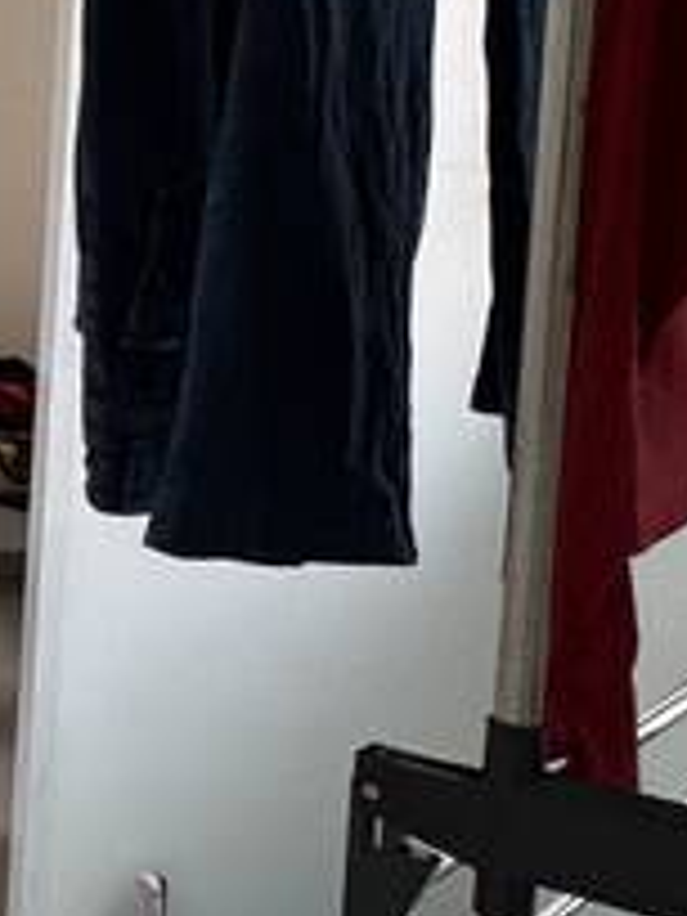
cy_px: 278
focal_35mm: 74
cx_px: -705
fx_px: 1958
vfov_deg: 26.1
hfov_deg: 15.6
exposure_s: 1/120
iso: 125
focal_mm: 2.22
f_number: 2.2
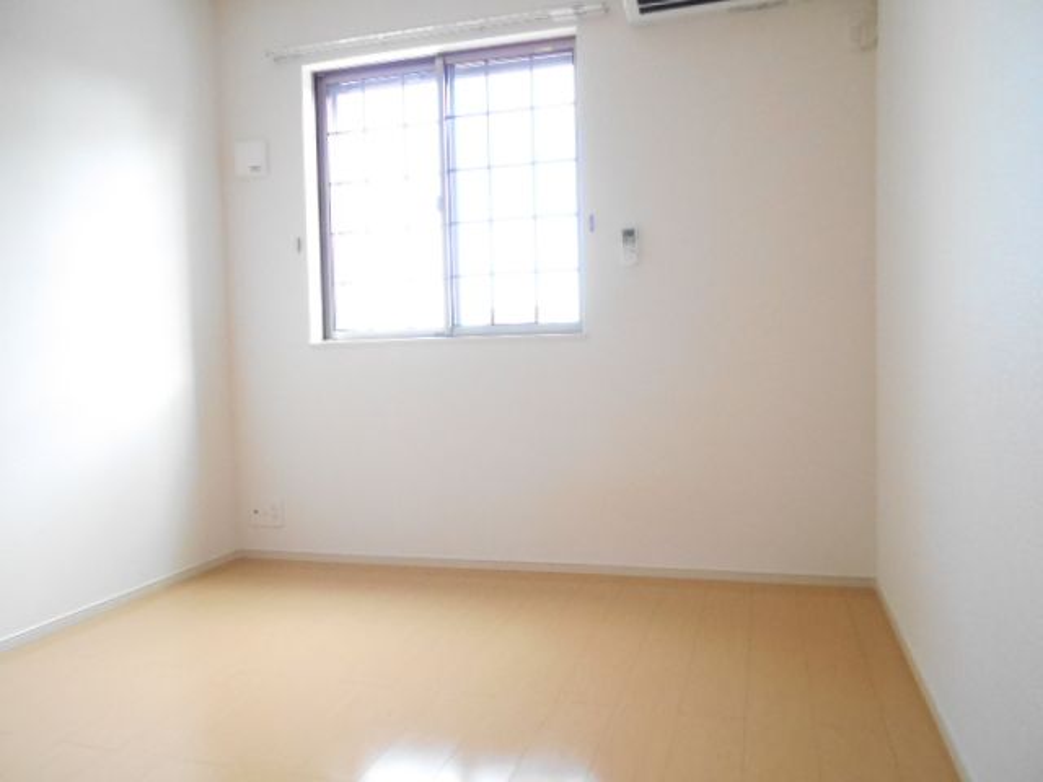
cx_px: 522
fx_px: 783
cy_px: 391
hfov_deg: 67.3
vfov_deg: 53.1
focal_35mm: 26
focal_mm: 4.6
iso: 800
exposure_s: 1/50
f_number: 3.2
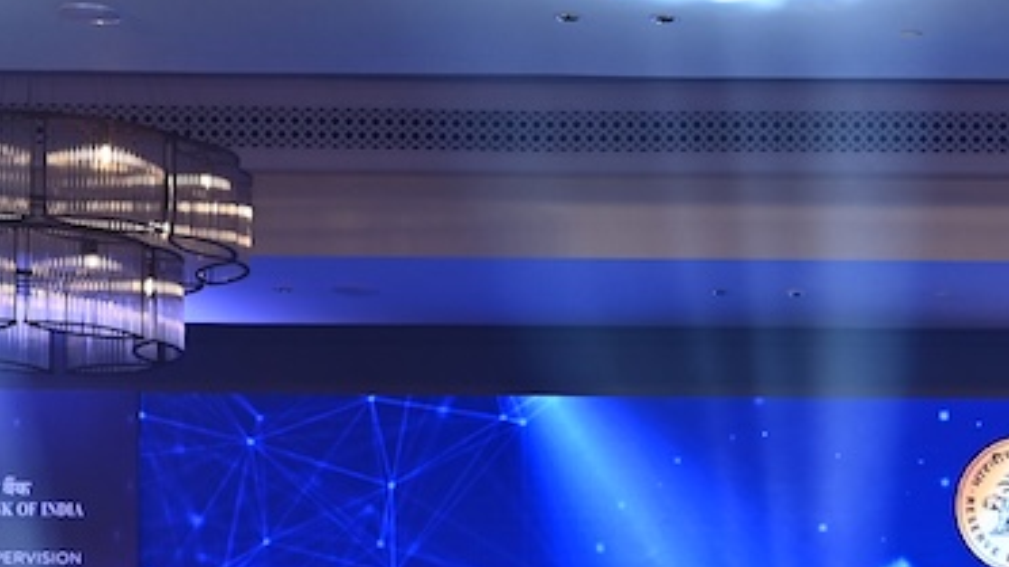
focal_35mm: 132
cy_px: 1076
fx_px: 3531
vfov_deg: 8.7
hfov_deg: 15.7
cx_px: 1183
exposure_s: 1/160
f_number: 4
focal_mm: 39
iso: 640
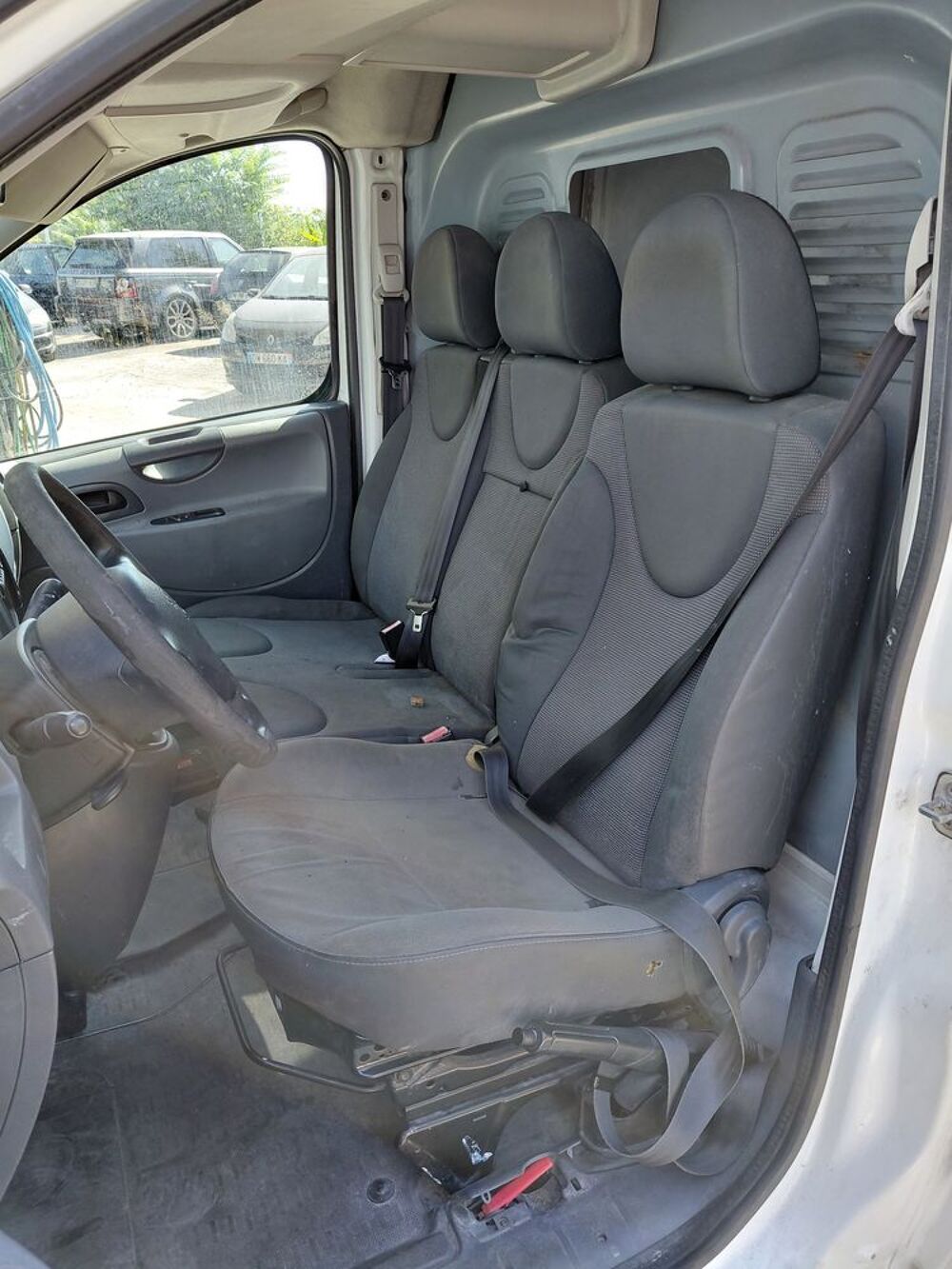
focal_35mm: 25
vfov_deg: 69.4
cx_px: 476
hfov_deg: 54.9
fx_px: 917
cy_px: 634
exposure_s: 1/129
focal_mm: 4.69
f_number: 1.8
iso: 50
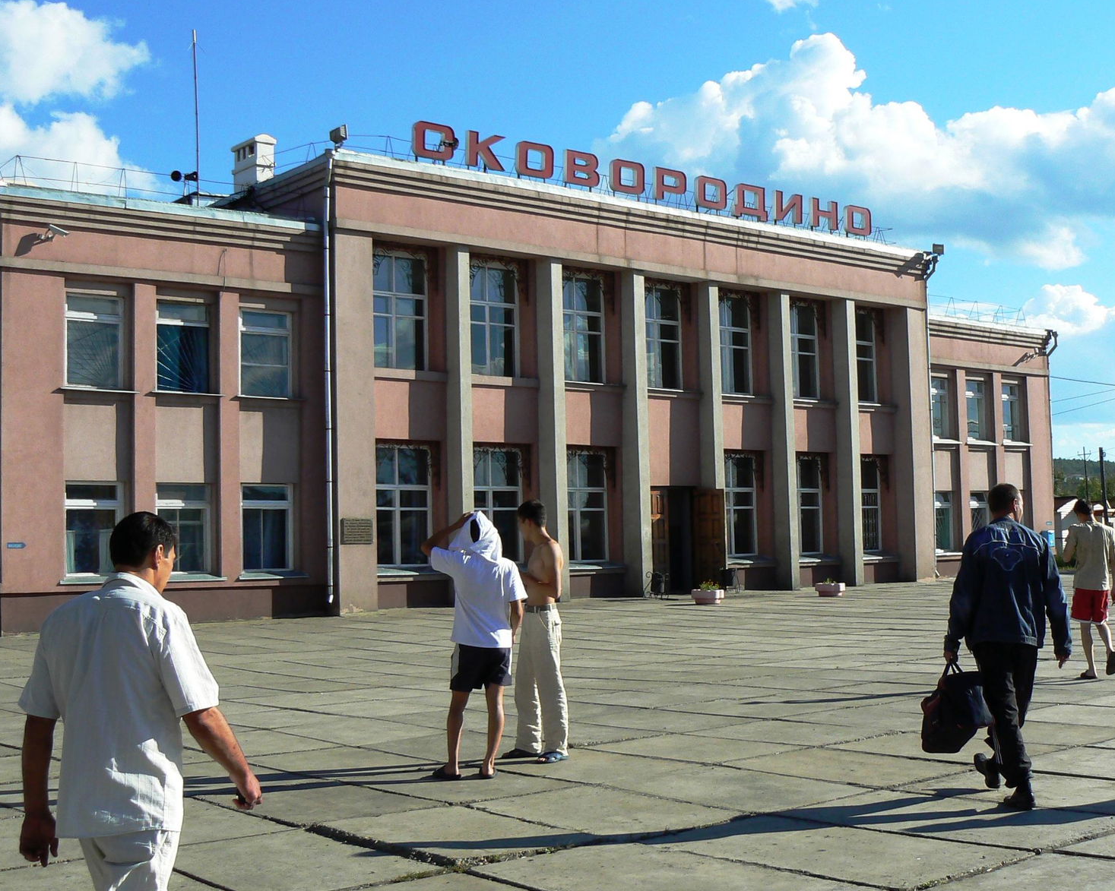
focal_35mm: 46
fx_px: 1518
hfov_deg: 40.2
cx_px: 638
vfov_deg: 32.7
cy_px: 441
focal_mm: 6
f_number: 4.5
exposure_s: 1/1000
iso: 80
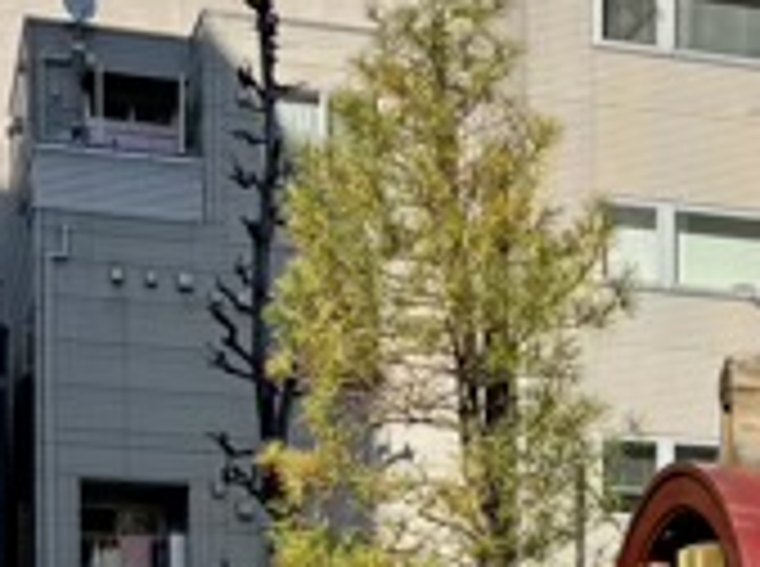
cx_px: 823
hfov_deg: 17.7
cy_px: 866
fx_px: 2366
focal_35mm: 108
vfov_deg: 12.9
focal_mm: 5.96
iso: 50
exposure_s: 1/2398
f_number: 1.6
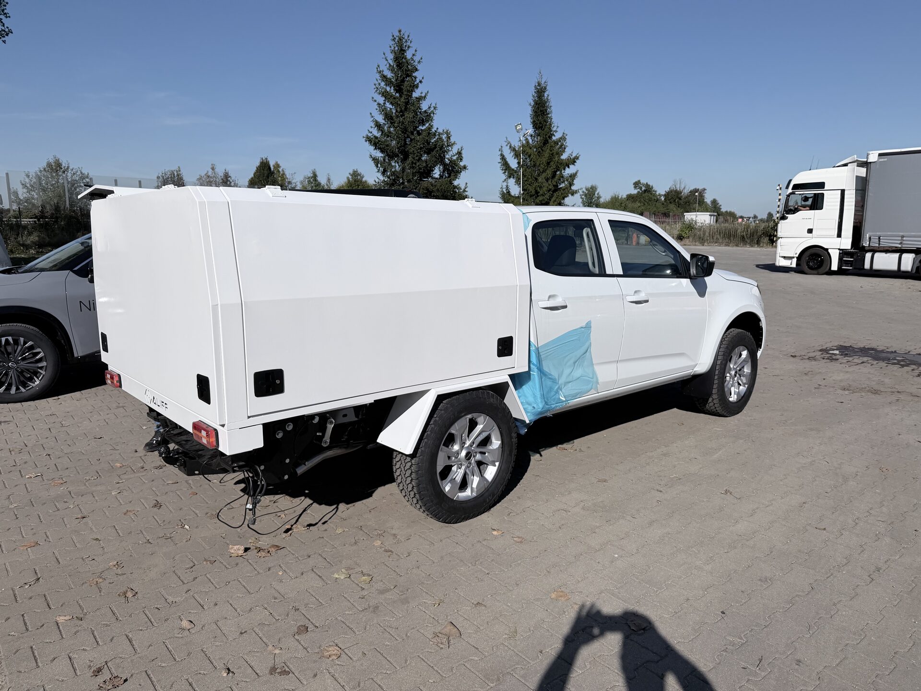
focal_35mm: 24
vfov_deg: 56.8
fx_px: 639
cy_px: 346
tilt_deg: -10.3
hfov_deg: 71.6
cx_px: 460
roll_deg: +0.3
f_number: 1.78
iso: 80
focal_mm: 6.76
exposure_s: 1/14286
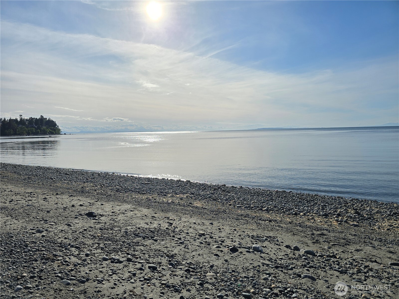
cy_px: 150
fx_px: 265
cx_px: 200
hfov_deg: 73.9
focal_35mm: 23
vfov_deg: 58.9
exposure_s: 1/3100
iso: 12
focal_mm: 6.3
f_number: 1.7
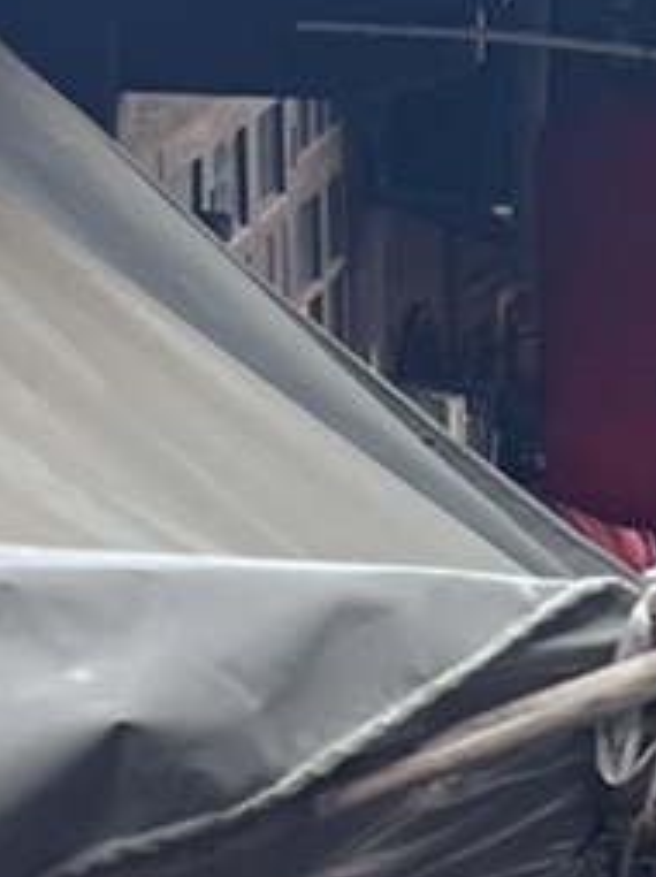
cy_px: 463
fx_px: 5189
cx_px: 1588
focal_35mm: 205
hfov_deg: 6.8
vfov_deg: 9.7
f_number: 1.5
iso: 50
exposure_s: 1/468
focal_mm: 5.7
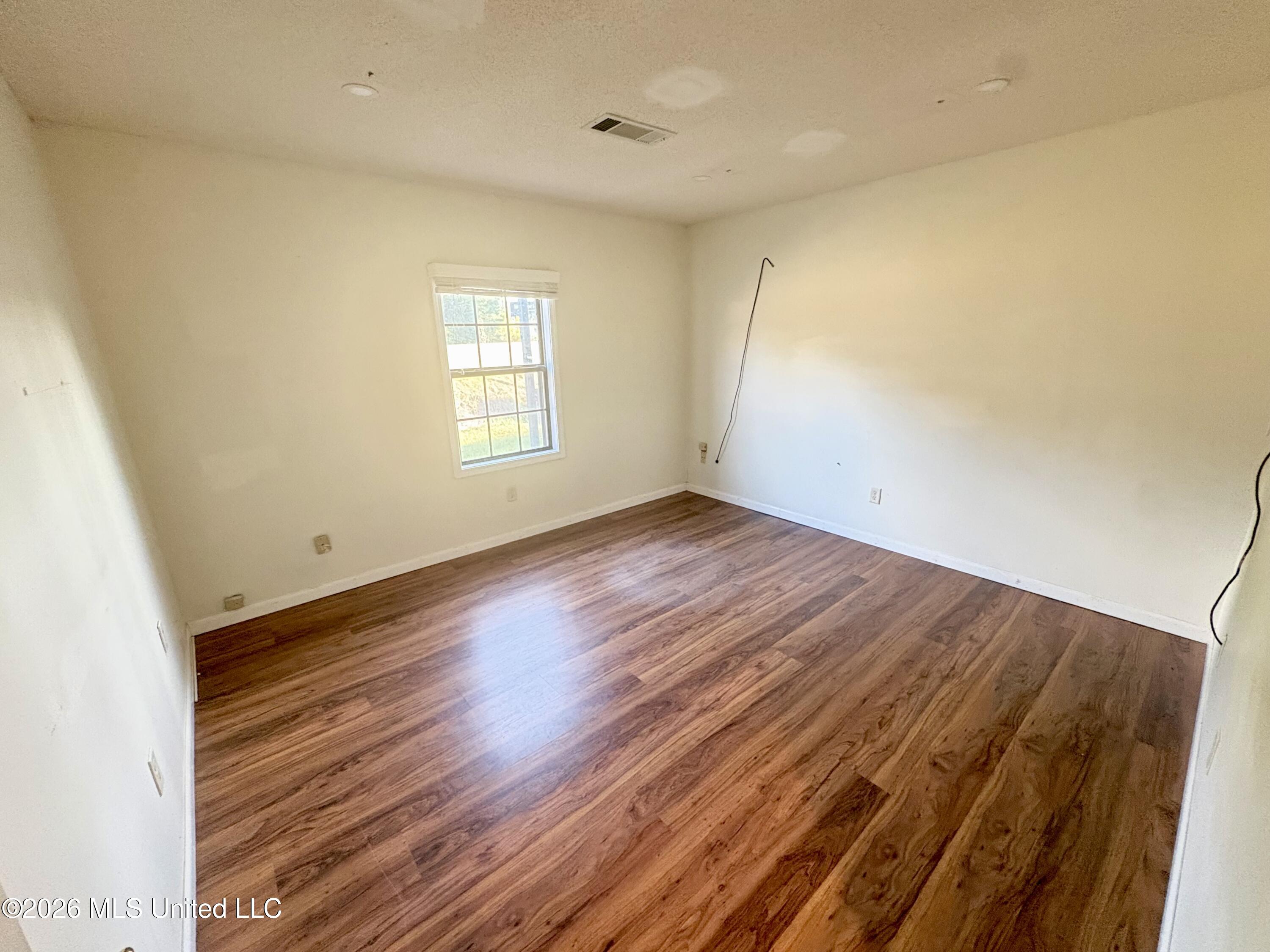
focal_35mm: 14
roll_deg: +2.1
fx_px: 514
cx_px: 635
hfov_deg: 102.1
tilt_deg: -15.2
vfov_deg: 85.7
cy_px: 476
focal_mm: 2.22
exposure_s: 1/60
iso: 800
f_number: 2.2
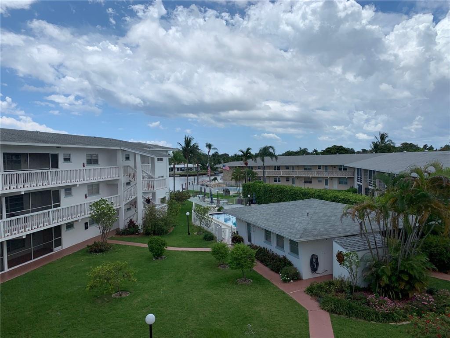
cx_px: 225
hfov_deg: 67.3
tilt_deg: -1.9
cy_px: 169
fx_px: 338
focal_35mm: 26
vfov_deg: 53.1
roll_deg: +1.4
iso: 25
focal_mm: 4.25
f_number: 1.8
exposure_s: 1/3937
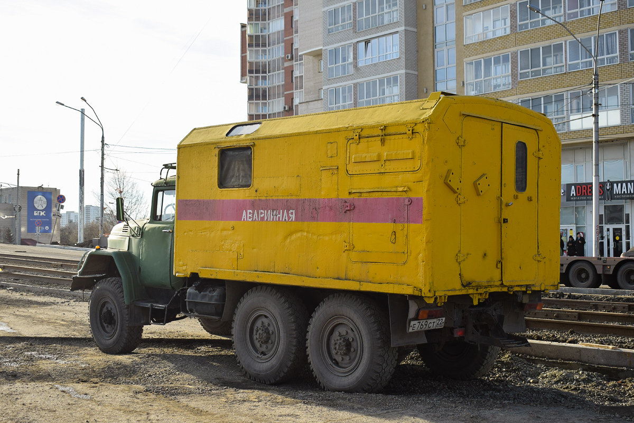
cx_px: 317
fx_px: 740
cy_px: 212
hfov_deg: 46.4
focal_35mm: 42
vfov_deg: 31.9
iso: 100
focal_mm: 28
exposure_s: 1/320
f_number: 5.6
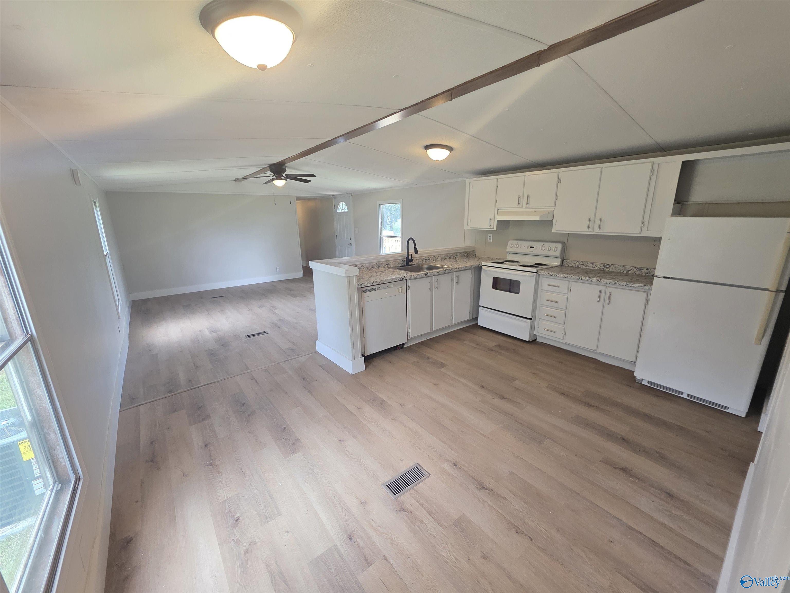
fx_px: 297
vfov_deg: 89.9
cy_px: 296
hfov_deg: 106.2
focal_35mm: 13
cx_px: 395
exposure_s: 1/120
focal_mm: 2.2
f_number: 1.9
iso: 160
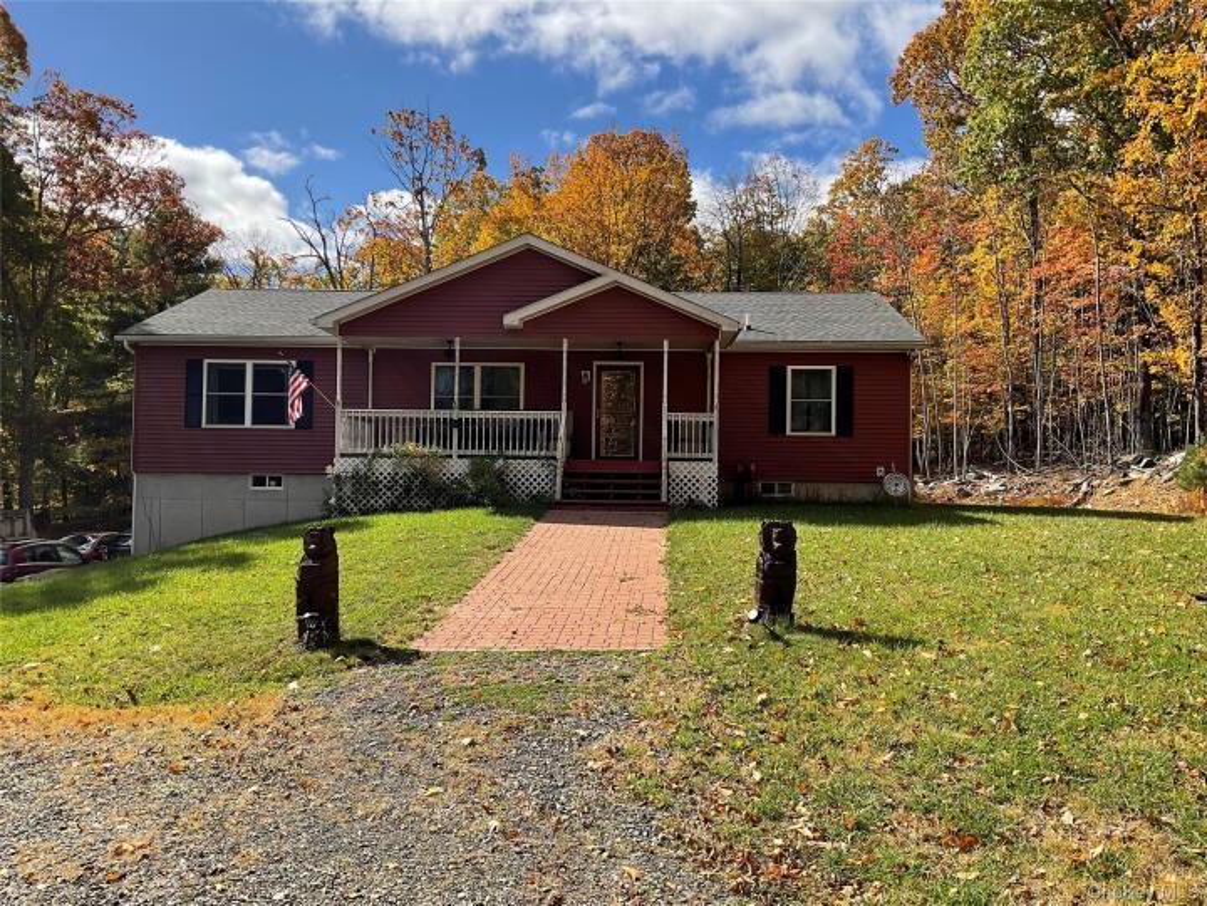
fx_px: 1011
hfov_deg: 61.7
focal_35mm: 29
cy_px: 453
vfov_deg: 48.2
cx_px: 604
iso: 16
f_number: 1.8
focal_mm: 3
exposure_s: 1/1377
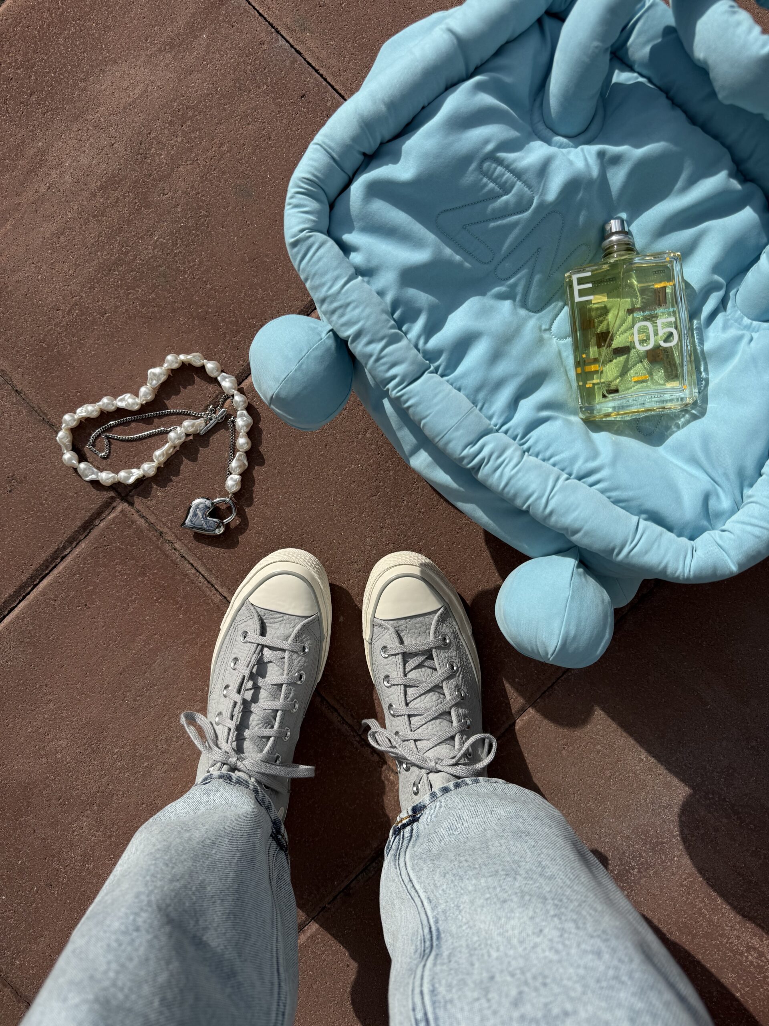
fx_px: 711
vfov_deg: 71.6
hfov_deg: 56.8
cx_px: 384
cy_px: 513
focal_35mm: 24
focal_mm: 6.76
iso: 80
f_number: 1.78
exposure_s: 1/9091
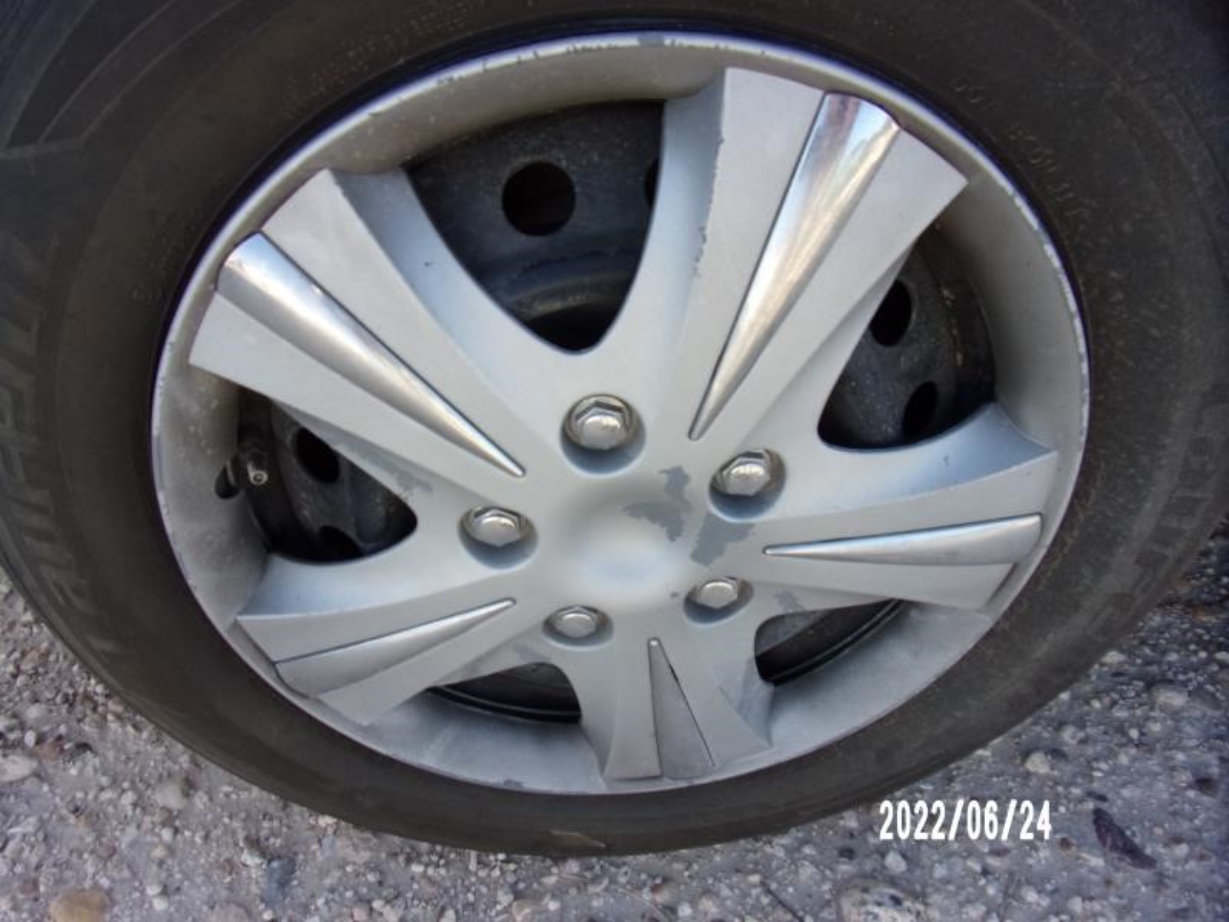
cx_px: 614
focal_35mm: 24
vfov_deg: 56.8
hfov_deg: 71.6
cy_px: 461
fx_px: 852
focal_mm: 4.3
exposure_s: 1/200
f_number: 3.3
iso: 80
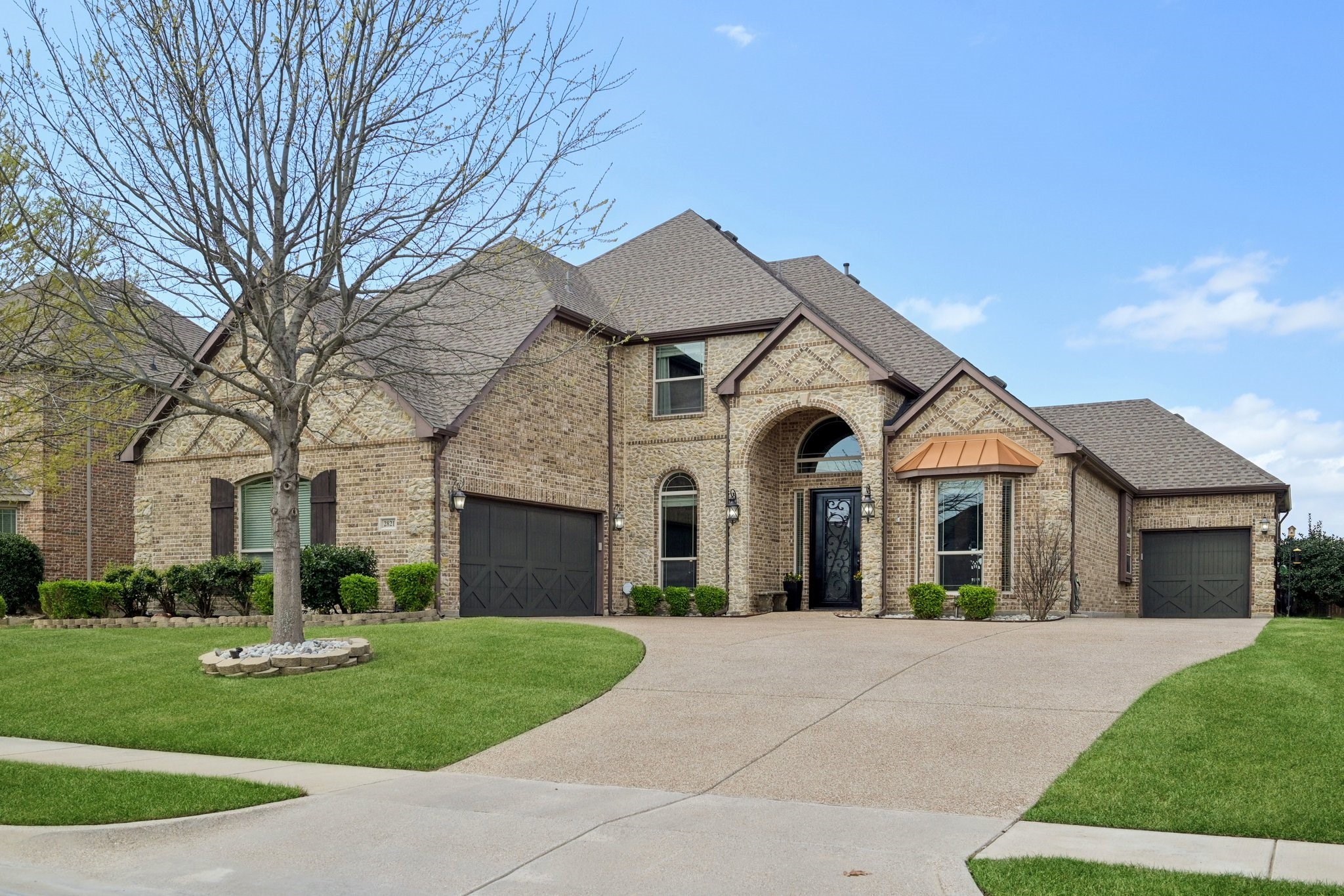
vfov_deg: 43.6
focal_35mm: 30
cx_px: 672
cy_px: 448
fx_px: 1120
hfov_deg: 61.9
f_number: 8
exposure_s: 1/800
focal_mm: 30
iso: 400
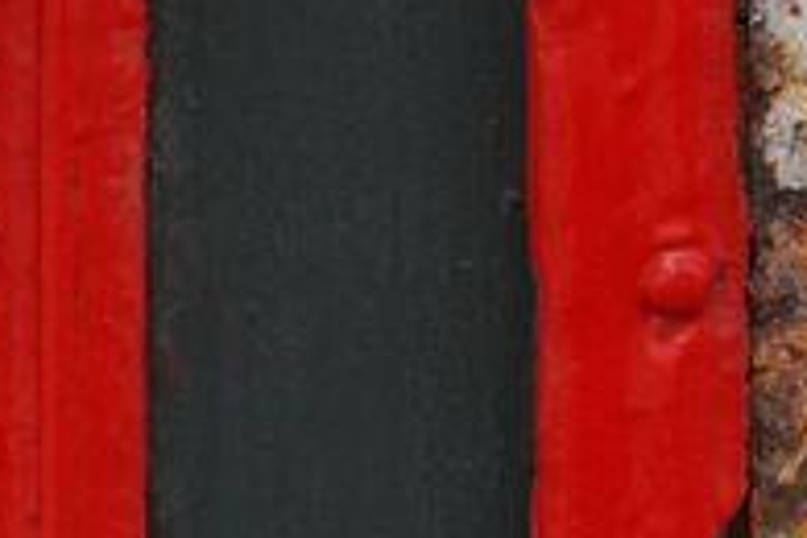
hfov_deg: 6.8
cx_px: 1134
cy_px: 91
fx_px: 6747
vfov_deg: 4.6
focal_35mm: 301
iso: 100
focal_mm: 18.63
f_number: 4
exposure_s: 1/100
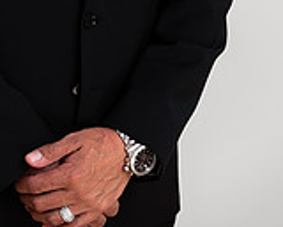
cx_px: 50
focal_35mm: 224
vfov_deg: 6.8
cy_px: -156
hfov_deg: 8.6
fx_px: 1876
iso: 50
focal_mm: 85
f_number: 2.8
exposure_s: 1/160
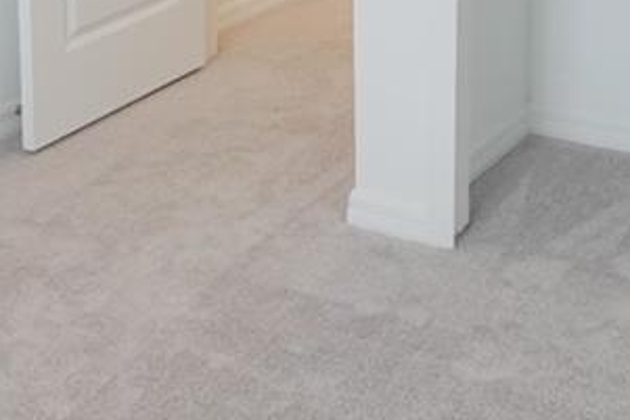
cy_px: -204
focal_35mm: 85
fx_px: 1488
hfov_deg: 23.9
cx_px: 251
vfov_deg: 15.0
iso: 100
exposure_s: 1/40
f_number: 2.2
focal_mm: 11
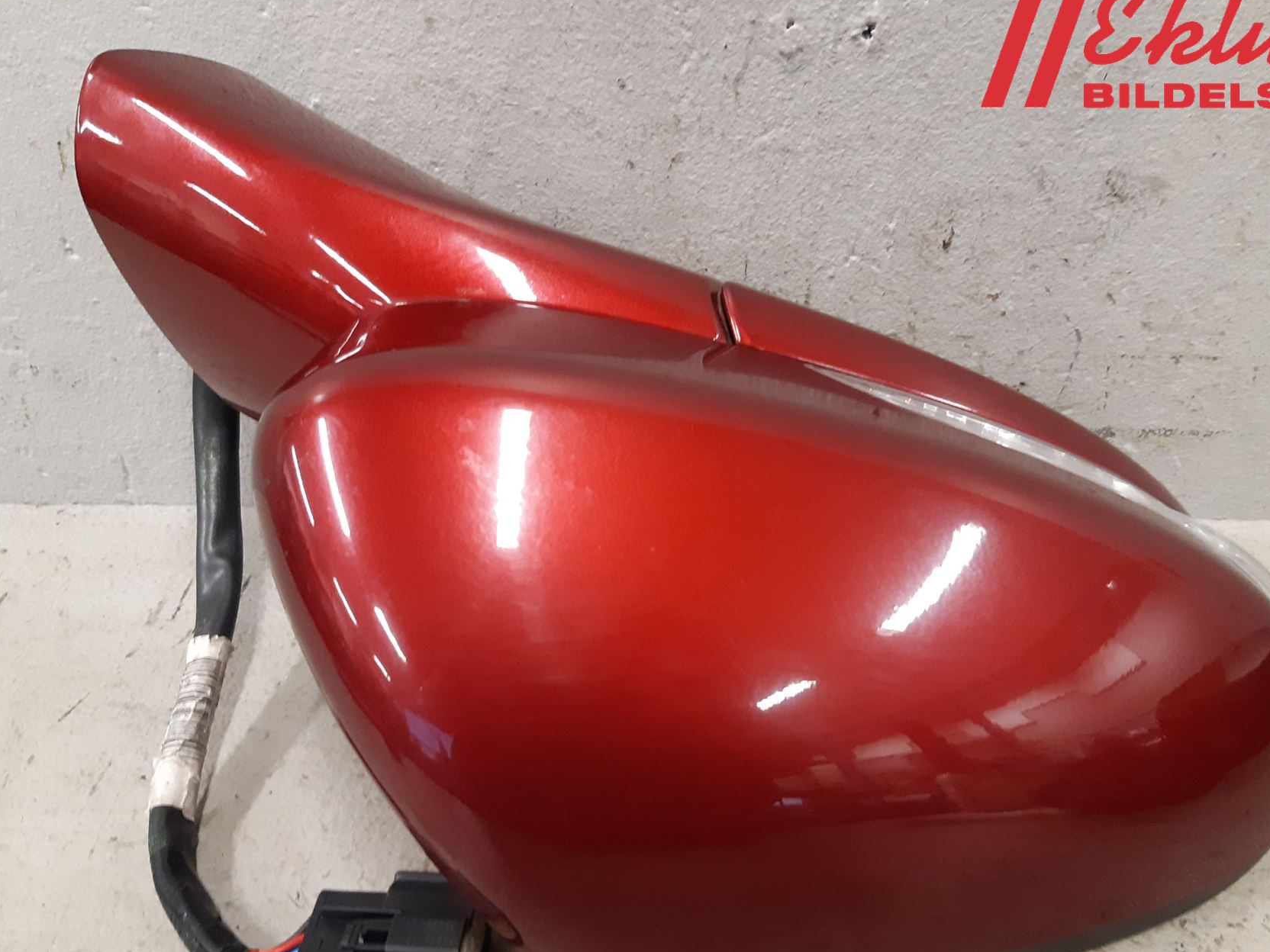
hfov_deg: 56.8
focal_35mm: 32
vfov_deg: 44.0
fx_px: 1174
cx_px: 668
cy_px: 564
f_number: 1.7
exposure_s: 1/50
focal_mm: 3.93
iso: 320
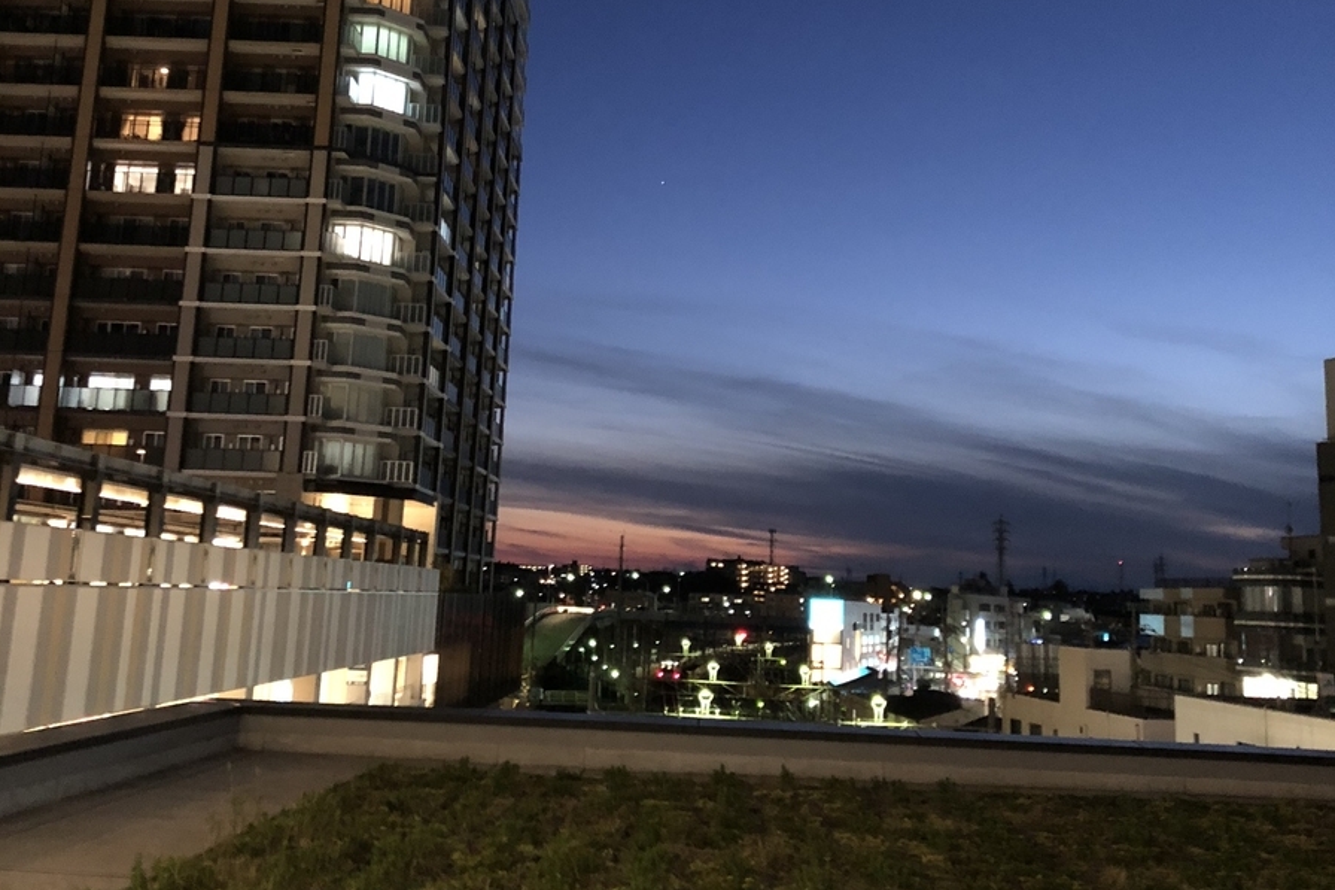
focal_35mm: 39
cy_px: 306
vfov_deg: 33.9
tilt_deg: +10.8
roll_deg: -2.3
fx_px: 1446
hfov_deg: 49.6
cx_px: 669
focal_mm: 3.99
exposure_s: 1/4
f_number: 1.8
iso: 125
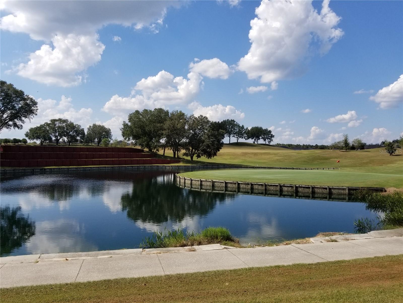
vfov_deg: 53.1
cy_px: 152
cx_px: 202
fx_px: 303
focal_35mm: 26
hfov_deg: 67.3
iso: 50
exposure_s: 1/3024
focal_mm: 4.25
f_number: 1.7
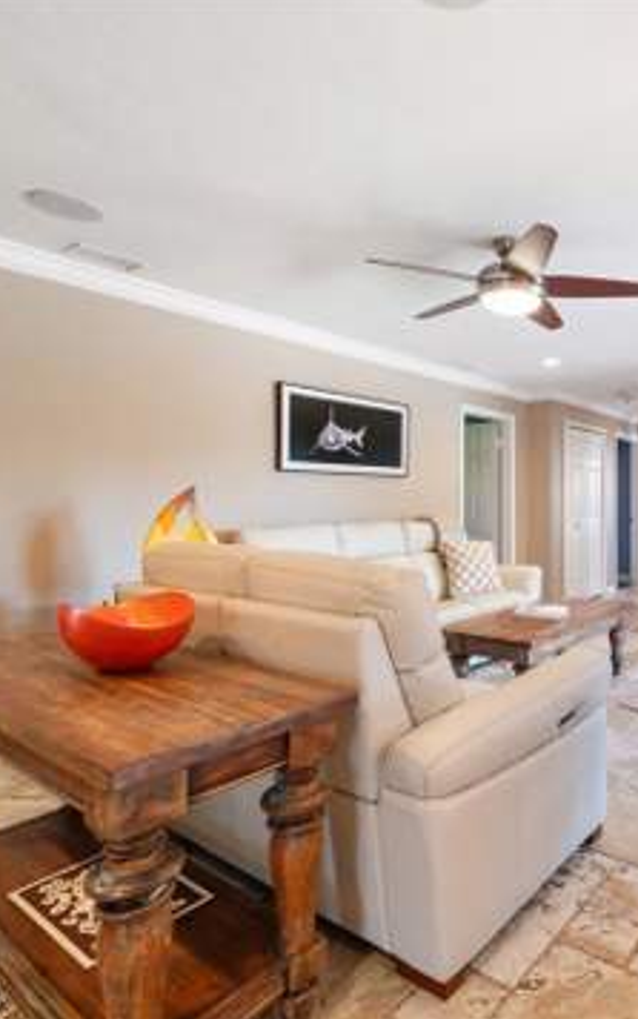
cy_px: 507
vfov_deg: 85.0
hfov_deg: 53.2
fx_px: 556
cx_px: 561
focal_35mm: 20
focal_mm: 7
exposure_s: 1/3
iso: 200
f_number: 7.1
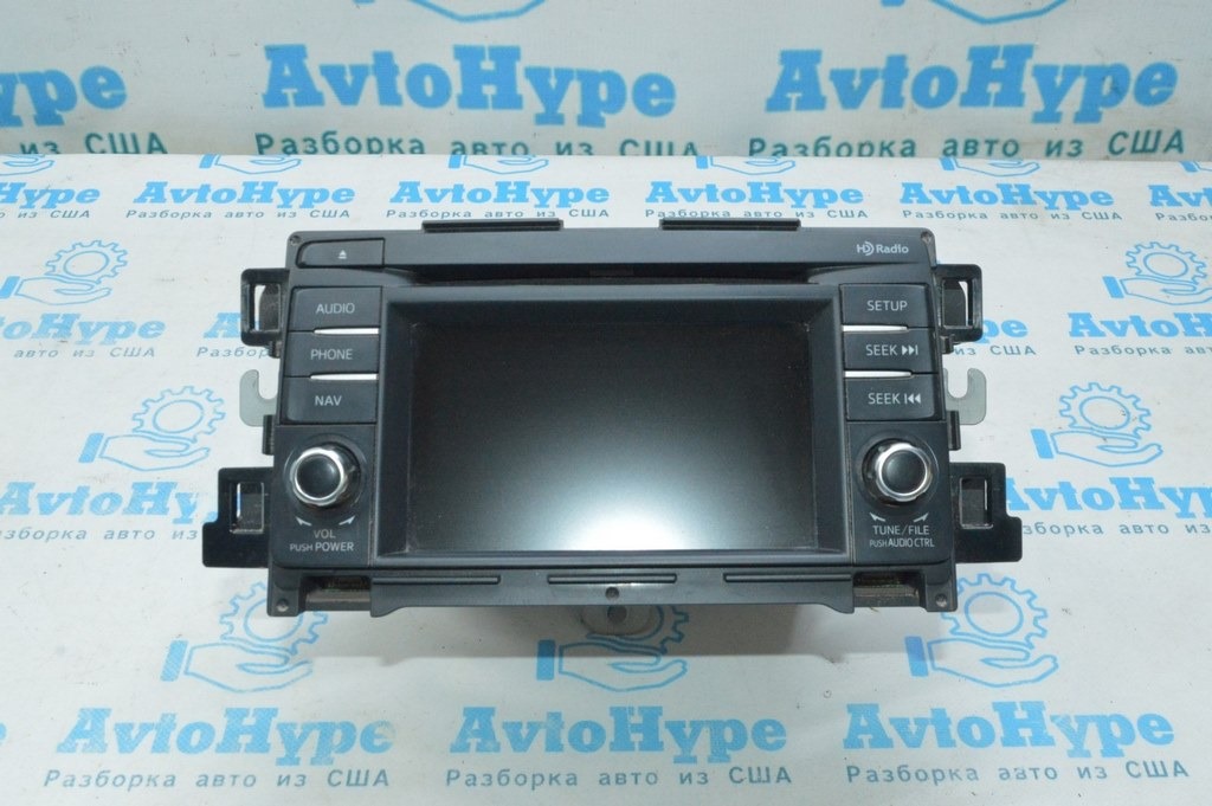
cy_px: 403
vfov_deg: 33.0
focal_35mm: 40
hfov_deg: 48.0
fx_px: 1362
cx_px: 606
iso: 4500
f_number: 16
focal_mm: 27
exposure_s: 1/50
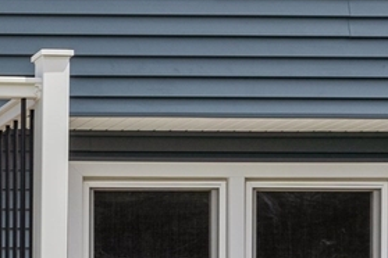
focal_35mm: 121
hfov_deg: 14.9
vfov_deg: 11.0
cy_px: 345
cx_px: -296
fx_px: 1304
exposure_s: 1/250
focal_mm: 22
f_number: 8
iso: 100
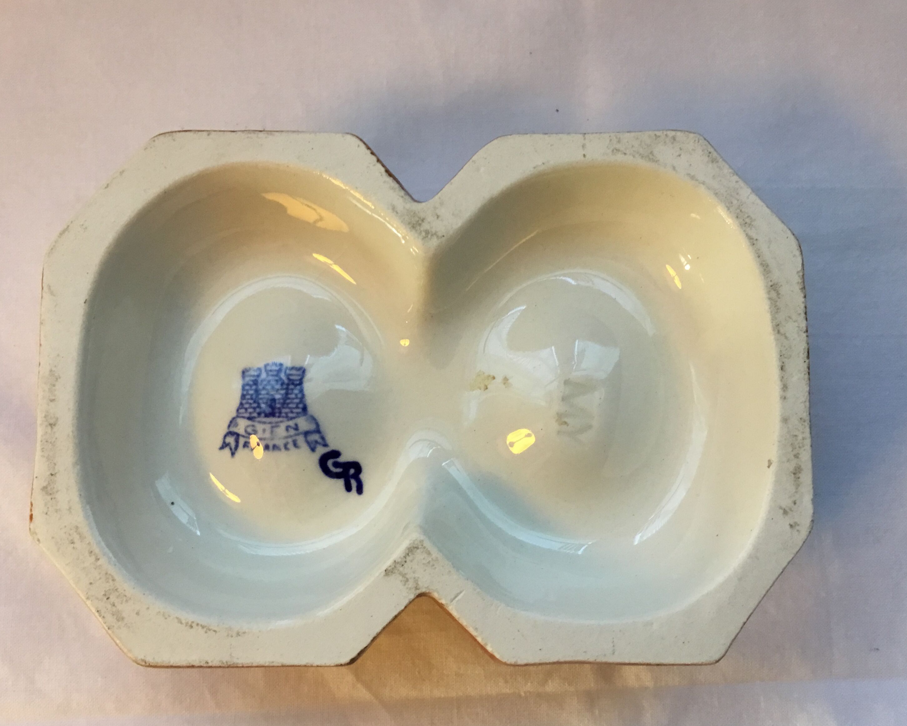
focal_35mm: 34
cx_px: 450
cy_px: 371
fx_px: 913
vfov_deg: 43.4
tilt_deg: -81.7
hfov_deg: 52.8
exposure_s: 1/33
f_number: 2.4
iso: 100
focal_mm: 3.3
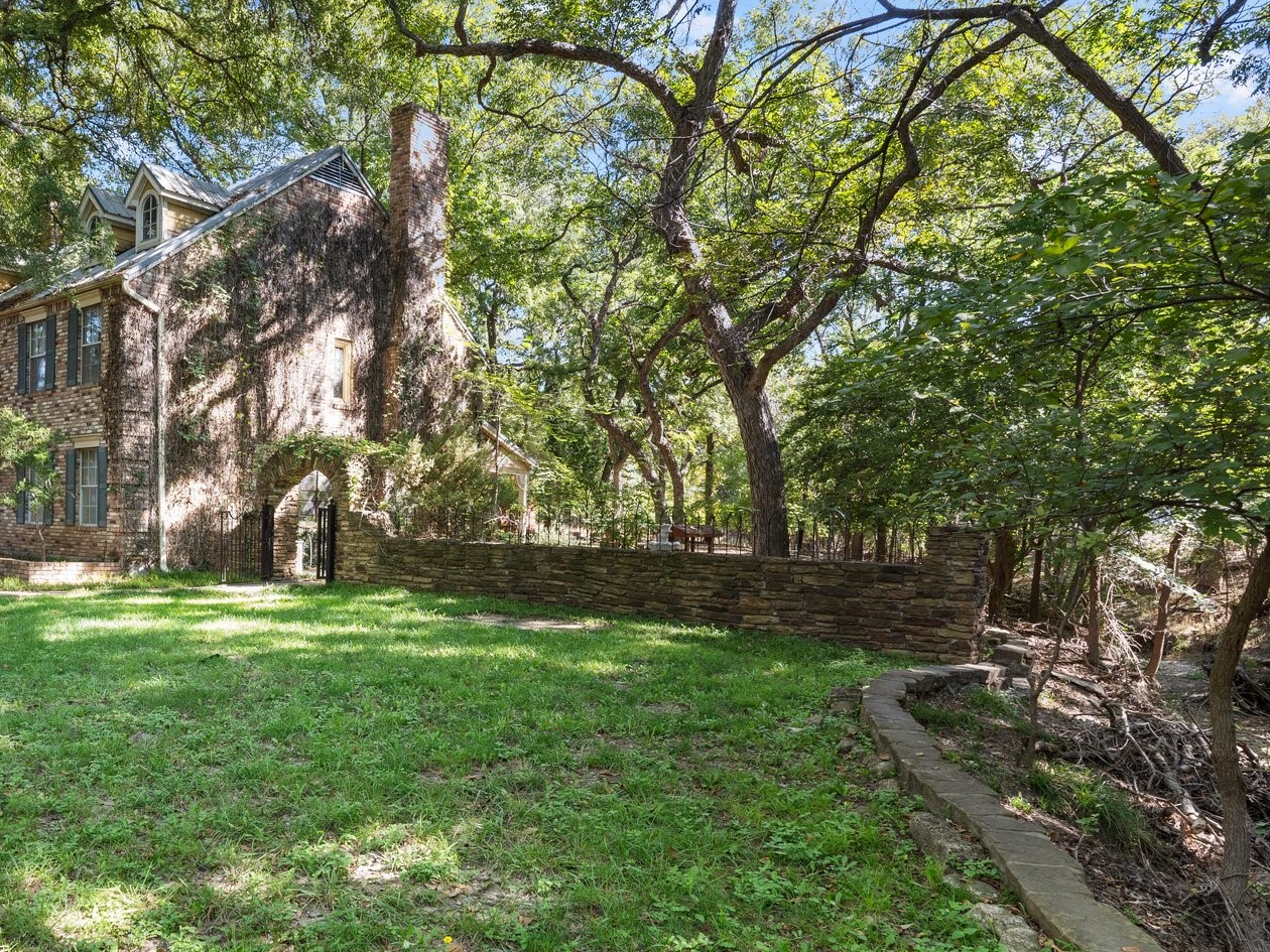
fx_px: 917
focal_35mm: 25
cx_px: 412
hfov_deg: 67.3
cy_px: 531
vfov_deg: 54.7
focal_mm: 16
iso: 320
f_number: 8
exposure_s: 1/10
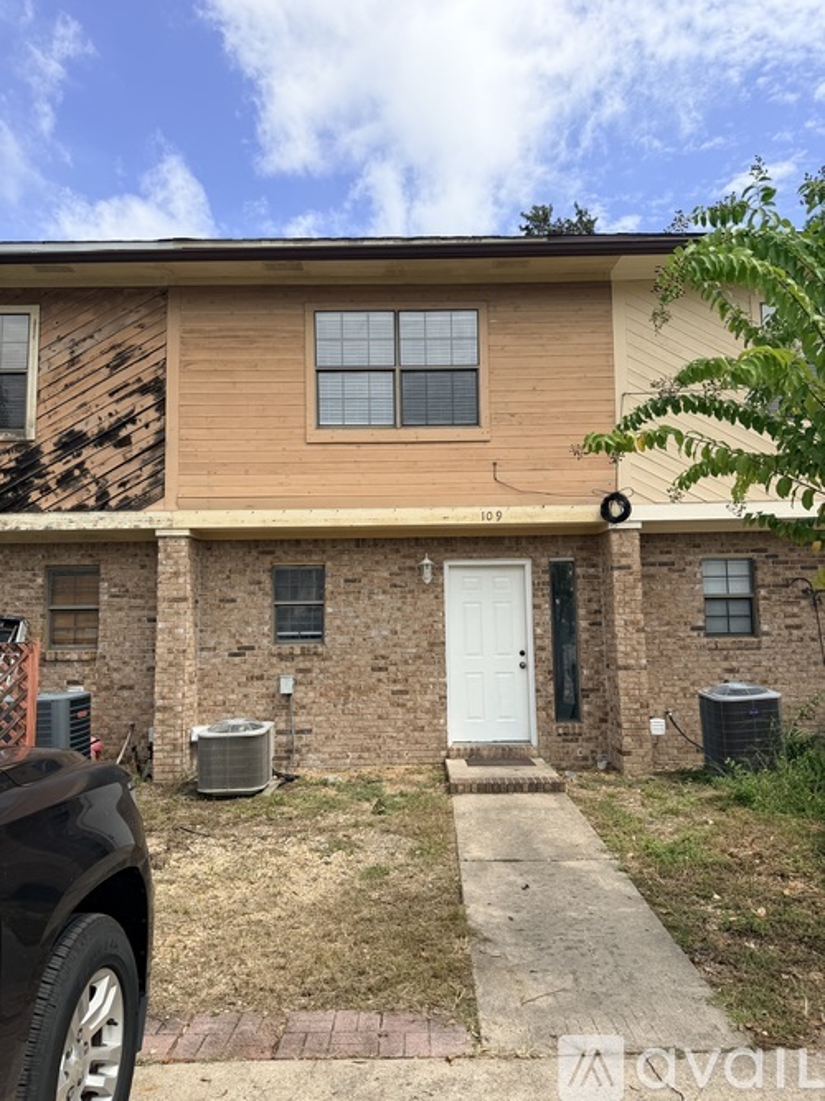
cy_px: 550
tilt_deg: +6.5
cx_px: 412
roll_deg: +1.4
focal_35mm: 24
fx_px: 763
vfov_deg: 71.6
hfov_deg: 56.8
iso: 80
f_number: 1.78
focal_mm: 6.76
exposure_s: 1/4975
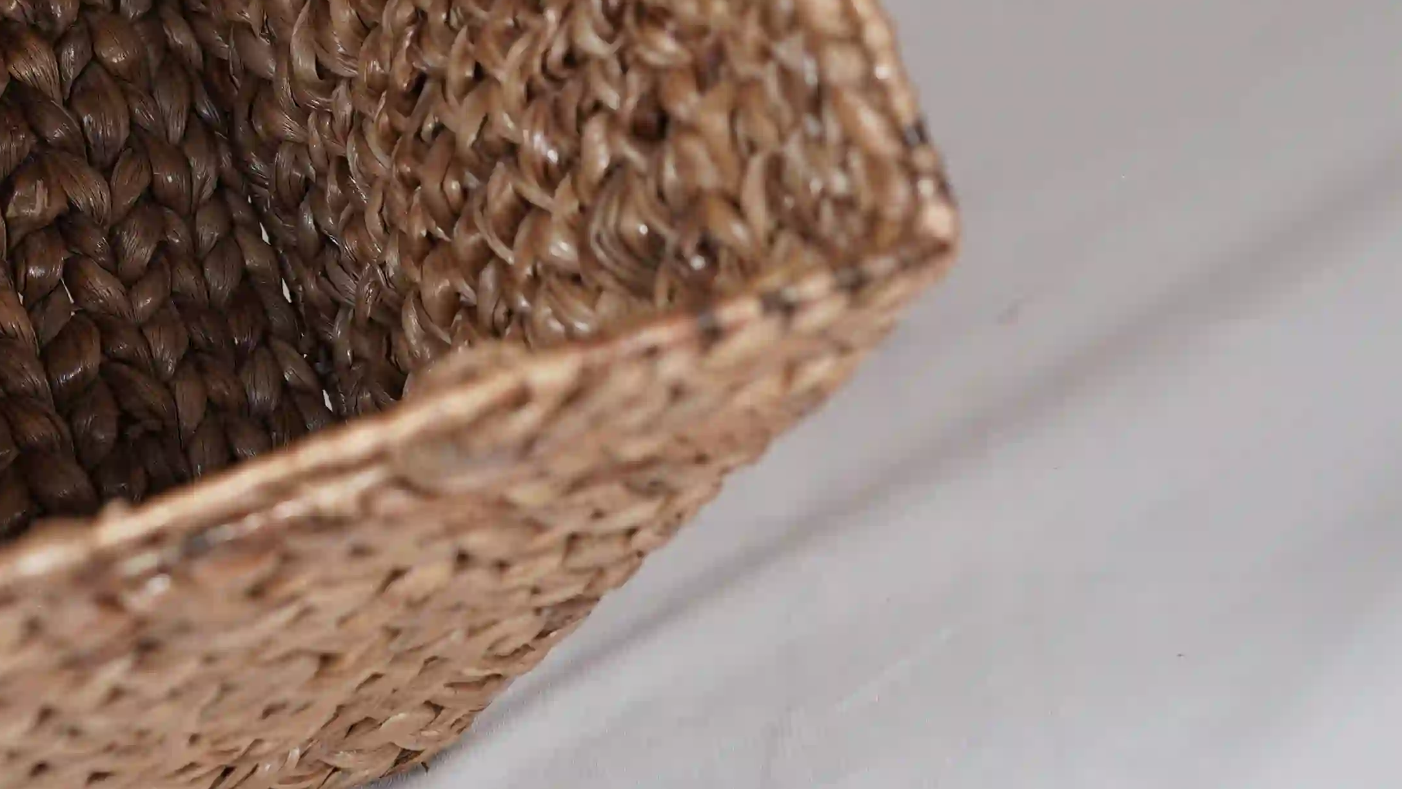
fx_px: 5911
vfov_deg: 7.6
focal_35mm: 159
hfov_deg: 13.4
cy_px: -88
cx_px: 152
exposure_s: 1/125
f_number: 3.2
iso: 250
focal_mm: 55
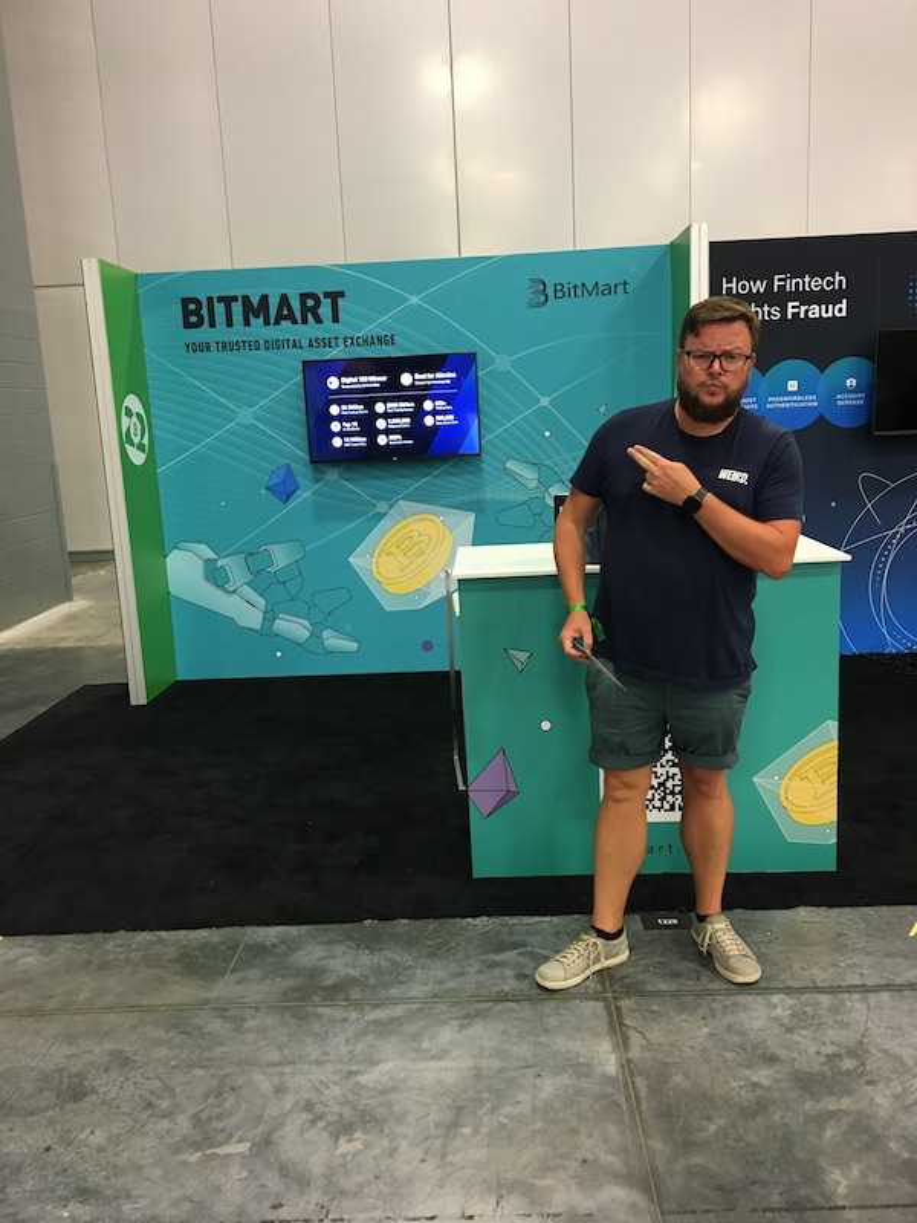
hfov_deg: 48.2
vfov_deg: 61.7
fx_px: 1024
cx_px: 458
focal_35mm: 29
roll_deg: +2.6
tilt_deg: -11.3
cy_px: 612
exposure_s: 1/30
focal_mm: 4.15
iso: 125
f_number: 2.2
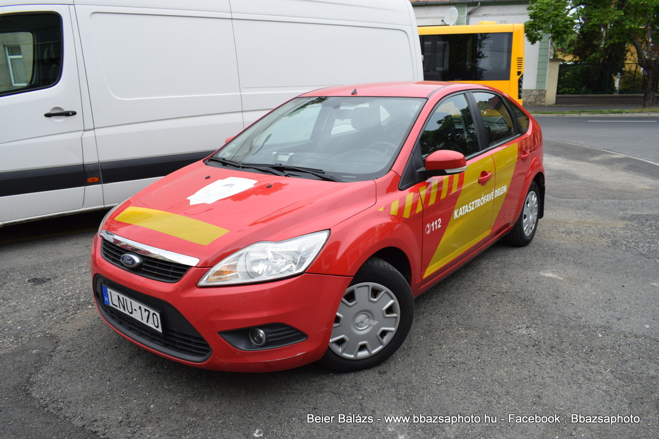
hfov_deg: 67.4
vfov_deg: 47.9
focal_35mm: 27
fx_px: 494
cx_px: 330
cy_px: 220
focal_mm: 18
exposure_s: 1/250
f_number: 8
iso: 200
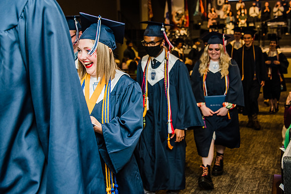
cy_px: 65
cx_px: 160
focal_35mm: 52
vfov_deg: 25.9
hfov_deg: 38.3
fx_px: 419
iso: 800
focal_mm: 38
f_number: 4.5
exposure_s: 1/200
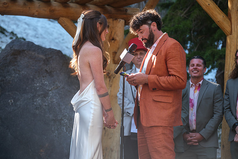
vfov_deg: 10.9
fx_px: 833
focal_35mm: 126
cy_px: 80
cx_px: 119
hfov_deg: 16.3
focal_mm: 83.8
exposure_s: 1/180
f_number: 3.6
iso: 400
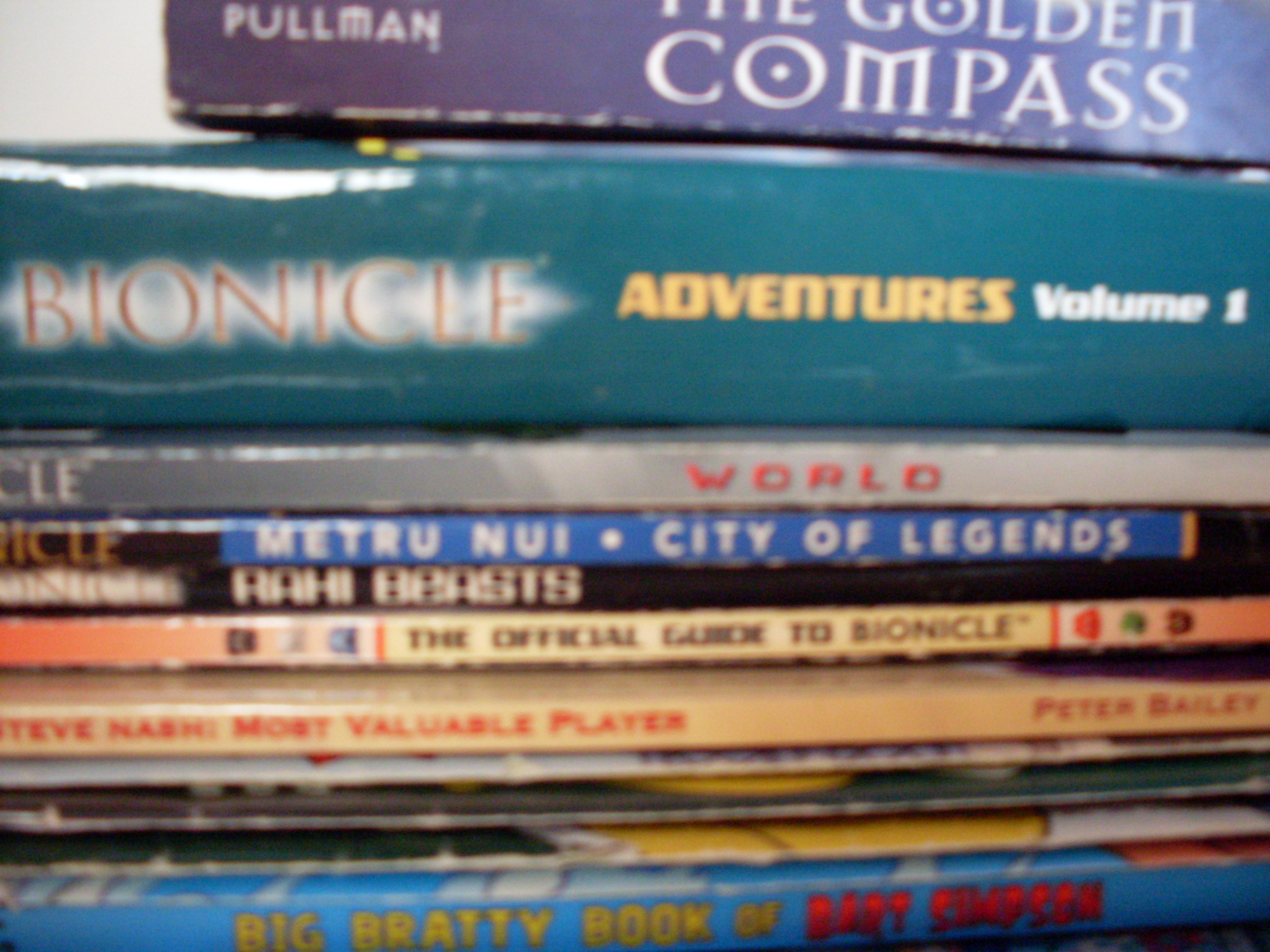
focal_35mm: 38
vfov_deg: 37.7
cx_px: 635
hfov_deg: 49.0
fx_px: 1394
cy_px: 476
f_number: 2.8
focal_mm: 6.3
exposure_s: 1/15
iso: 200
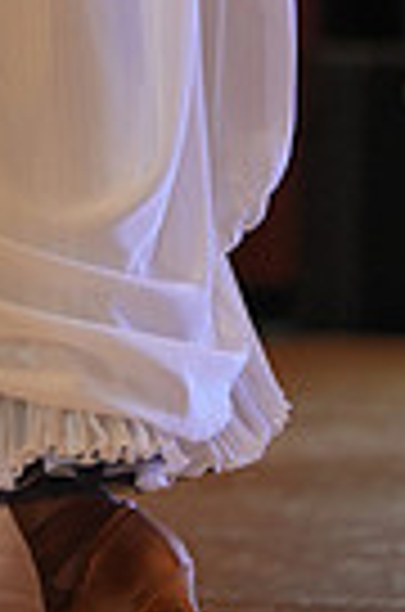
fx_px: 8633
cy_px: -410
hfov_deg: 2.7
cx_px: -223
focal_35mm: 509
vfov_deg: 4.0
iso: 1000
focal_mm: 119
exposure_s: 1/500
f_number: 2.8
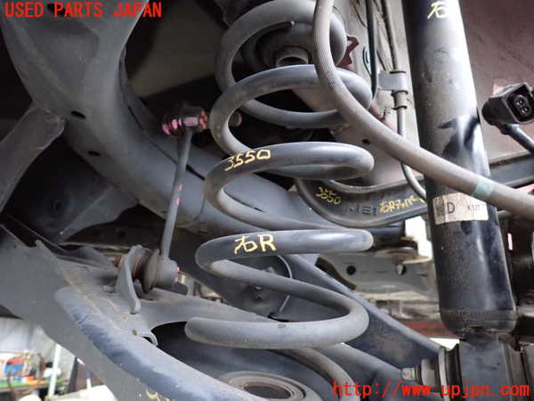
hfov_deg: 69.4
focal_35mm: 25
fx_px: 386
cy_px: 200
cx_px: 267
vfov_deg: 54.9
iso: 800
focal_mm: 4.5
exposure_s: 1/30
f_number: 2
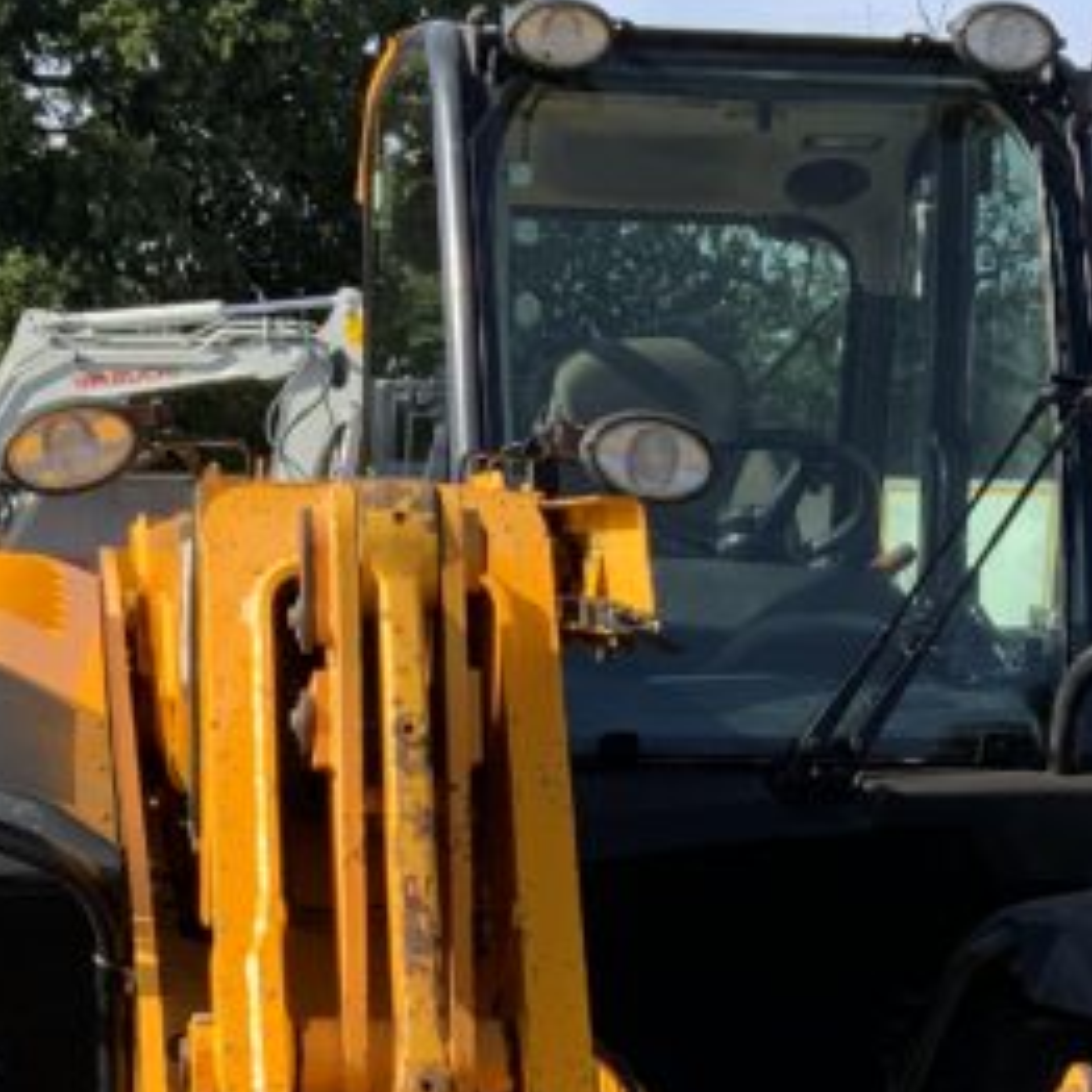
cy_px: 1171
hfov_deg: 17.4
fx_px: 3569
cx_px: 704
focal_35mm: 100
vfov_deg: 16.9
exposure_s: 1/1076
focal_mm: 3
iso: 16
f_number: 1.8
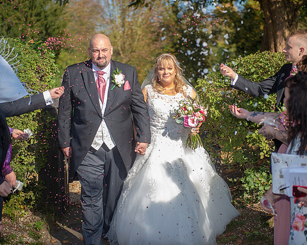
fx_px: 681
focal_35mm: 75
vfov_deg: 20.4
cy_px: 123
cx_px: 145
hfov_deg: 25.4
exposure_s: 1/1000
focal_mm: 66
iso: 200
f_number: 2.8
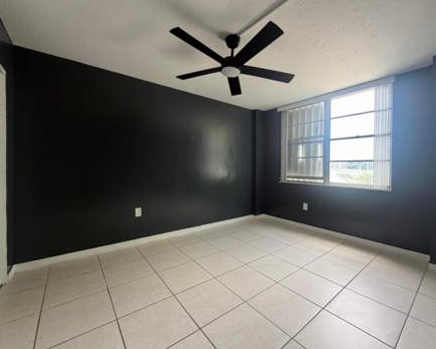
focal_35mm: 15
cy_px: 171
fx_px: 194
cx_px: 226
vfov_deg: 84.1
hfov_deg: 96.7
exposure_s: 1/121
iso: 125
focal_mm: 2.22
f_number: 2.2
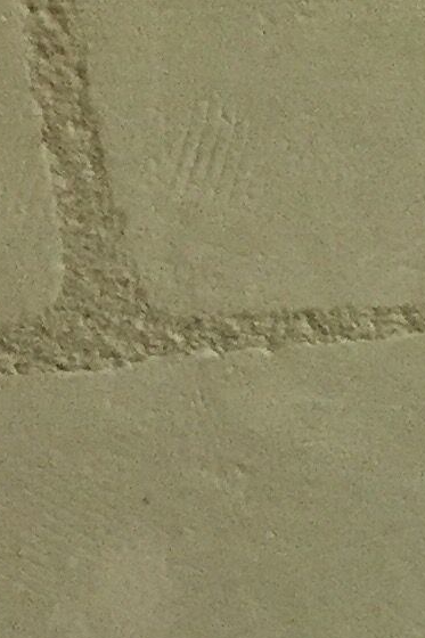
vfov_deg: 10.0
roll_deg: +0.7
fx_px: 3331
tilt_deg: -37.6
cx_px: 1142
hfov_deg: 6.8
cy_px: 1365
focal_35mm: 188
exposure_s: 1/33
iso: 200
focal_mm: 3.3
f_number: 2.4
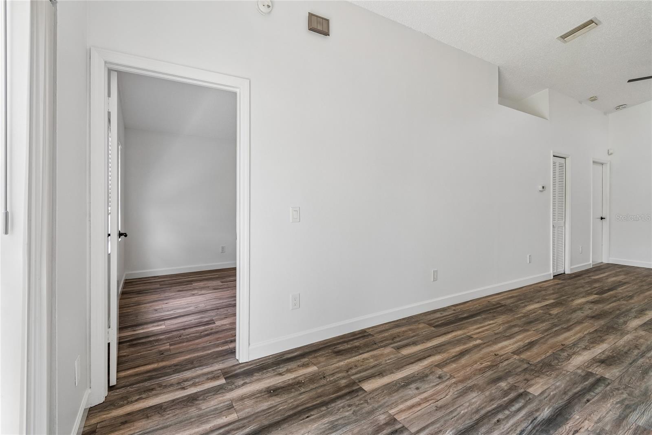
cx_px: 326
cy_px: 218
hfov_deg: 100.4
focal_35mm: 15
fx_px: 272
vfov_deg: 77.3
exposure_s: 1/13
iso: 100
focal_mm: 10
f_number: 8
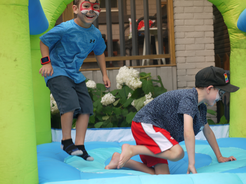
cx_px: 123
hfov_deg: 23.3
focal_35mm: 84
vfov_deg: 17.6
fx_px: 597
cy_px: 92
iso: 100
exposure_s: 1/250
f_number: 3.5
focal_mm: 42
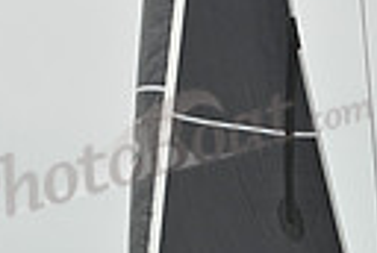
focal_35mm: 353
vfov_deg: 3.9
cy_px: 534
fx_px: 3705
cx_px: 527
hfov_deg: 5.8
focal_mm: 78
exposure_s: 1/1000
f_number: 11
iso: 320
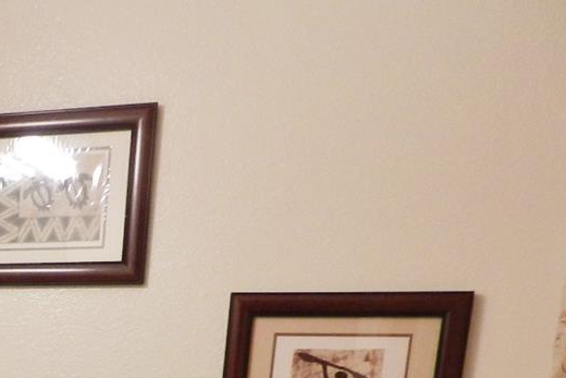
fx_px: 1085
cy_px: 595
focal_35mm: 69
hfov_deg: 25.1
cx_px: -180
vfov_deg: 17.4
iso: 250
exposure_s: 1/30
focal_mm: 4
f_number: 3.4
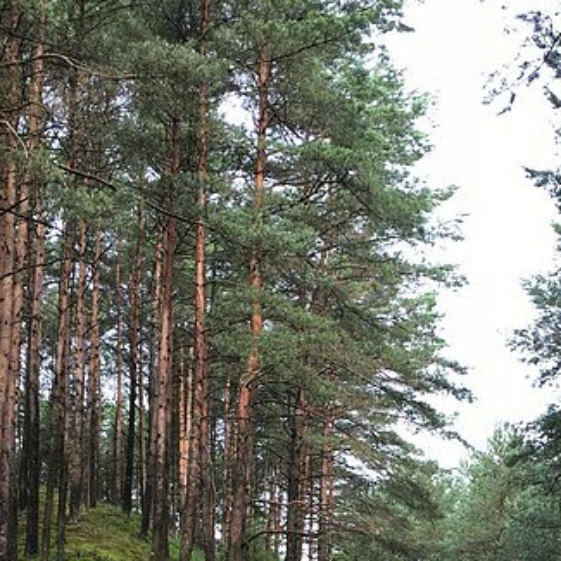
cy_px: 577
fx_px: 1302
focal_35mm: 71
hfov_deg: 24.0
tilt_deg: +6.5
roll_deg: +1.3
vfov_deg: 23.2
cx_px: 432
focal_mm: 4.15
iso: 25
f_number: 2.2
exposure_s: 1/100
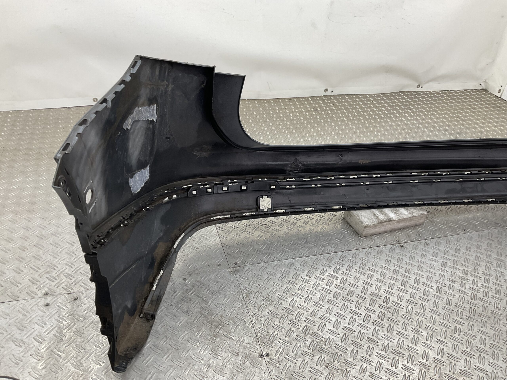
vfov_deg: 48.2
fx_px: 425
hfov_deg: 61.7
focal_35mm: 29
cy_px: 190
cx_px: 254
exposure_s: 1/120
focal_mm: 3
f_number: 1.8
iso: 40
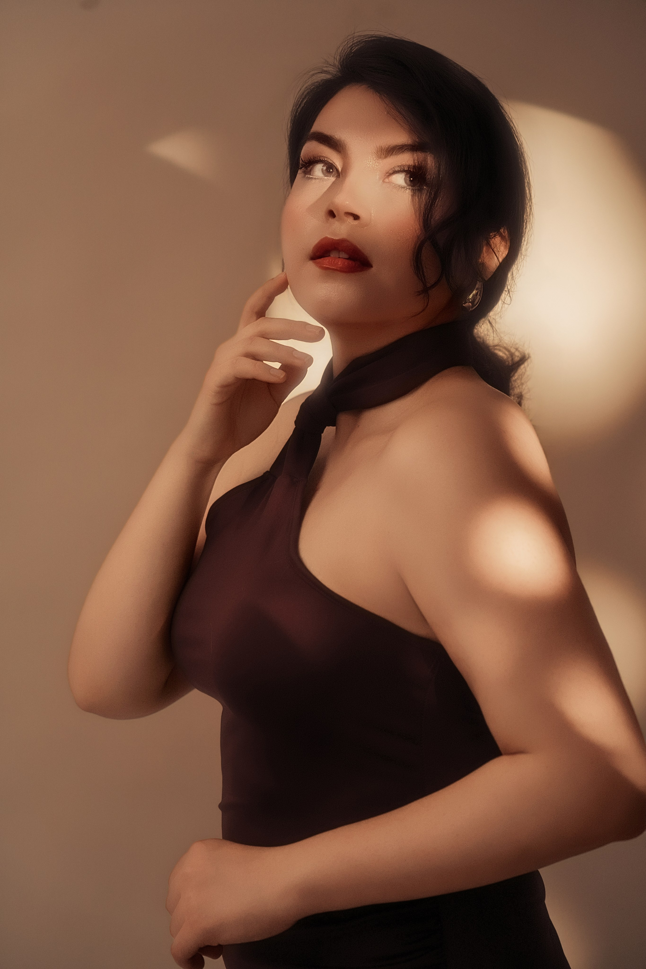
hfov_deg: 18.7
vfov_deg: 27.7
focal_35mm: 73
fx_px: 1965
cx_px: 323
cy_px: 484
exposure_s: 1/200
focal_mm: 73
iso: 1250
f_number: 4
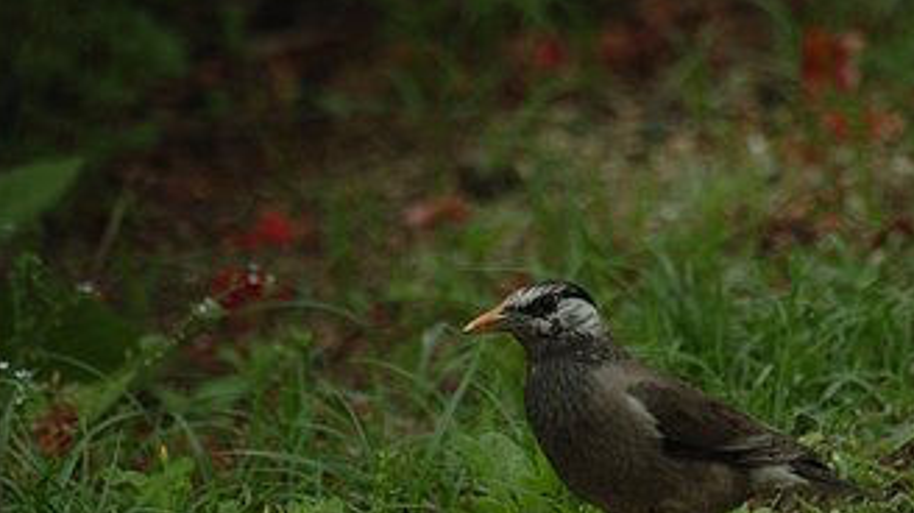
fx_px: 17802
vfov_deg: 1.7
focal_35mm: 735
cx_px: 568
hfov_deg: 2.9
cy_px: 417
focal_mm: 300
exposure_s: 1/500
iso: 200
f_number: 5.6
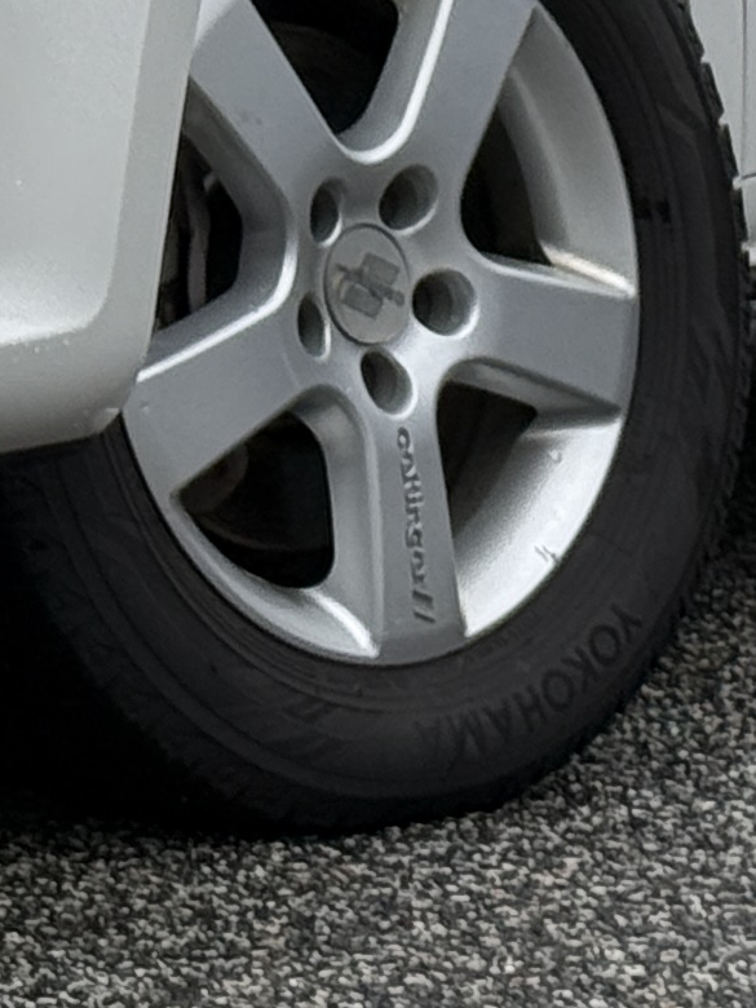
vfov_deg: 7.8
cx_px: -389
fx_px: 7222
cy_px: -658
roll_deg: +0.9
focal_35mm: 248
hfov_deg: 5.9
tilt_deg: +3.6
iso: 64
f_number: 1.78
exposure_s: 1/1608
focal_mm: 6.76
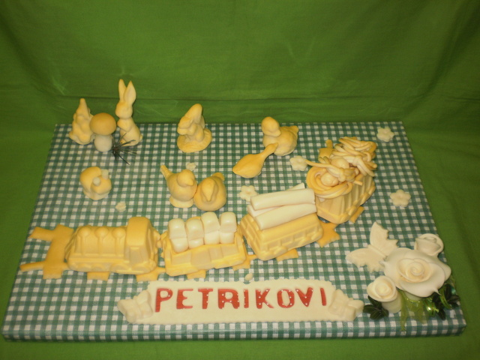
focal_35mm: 45
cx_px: 240
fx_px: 624
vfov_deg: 32.2
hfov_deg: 42.1
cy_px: 180
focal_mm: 7.4
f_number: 3.5
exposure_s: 1/40
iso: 125
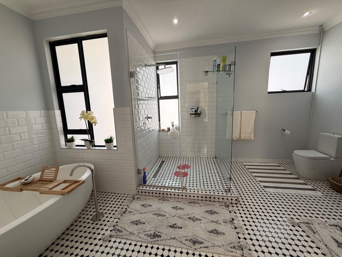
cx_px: 171
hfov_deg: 102.1
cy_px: 128
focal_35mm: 14
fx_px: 138
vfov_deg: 85.7
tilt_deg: -7.9
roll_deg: +2.1
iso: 80
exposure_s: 1/100
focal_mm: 2.22
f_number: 2.2
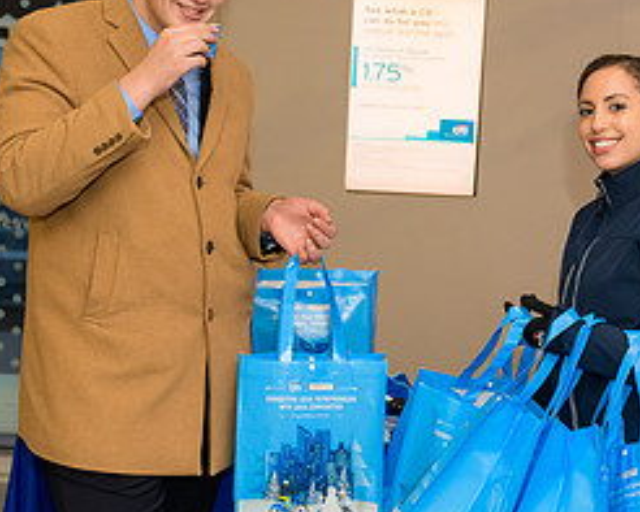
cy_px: 235
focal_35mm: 84
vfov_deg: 18.3
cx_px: 284
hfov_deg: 22.7
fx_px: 1592
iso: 800
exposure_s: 1/125
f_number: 3.2
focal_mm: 38
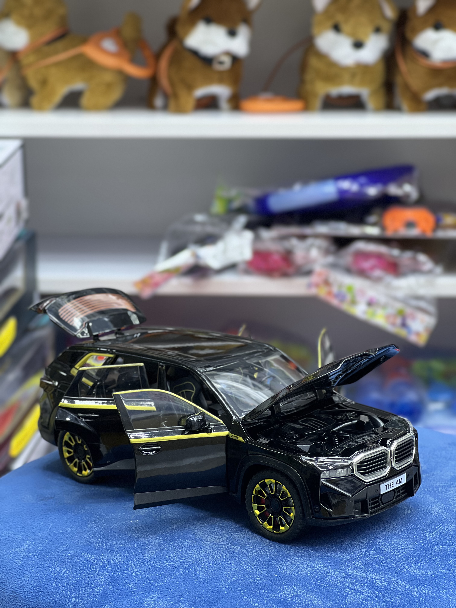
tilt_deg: -13.3
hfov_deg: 19.1
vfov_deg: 25.3
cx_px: 228
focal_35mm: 77
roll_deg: +0.1
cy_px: 304
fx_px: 1352
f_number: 2.8
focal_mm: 9
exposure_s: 1/100
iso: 125
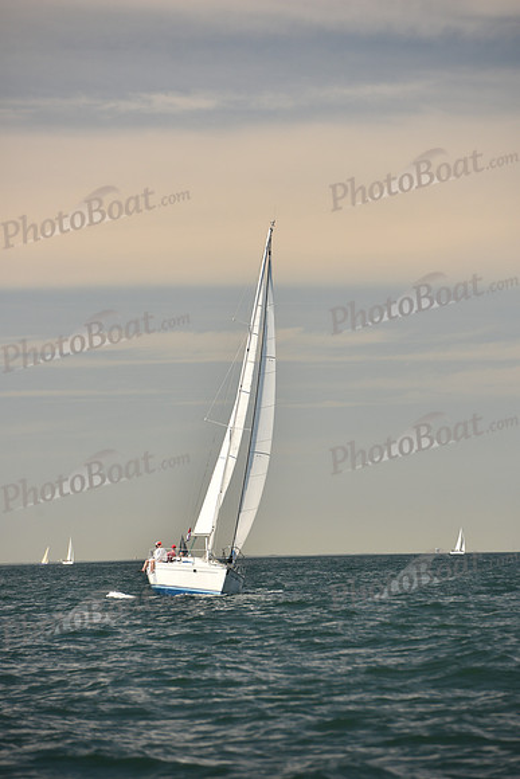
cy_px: 390
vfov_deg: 10.3
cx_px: 260
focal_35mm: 200
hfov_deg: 6.9
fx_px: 4330
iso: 250
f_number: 5.6
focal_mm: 200
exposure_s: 1/640
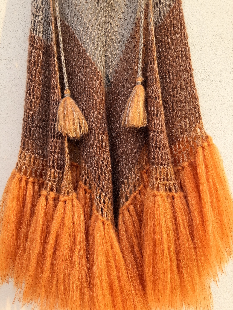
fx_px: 215
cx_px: 116
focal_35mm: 24
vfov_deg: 71.6
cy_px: 155
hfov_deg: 56.8
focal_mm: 6.76
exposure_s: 1/805
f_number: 1.78
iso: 80
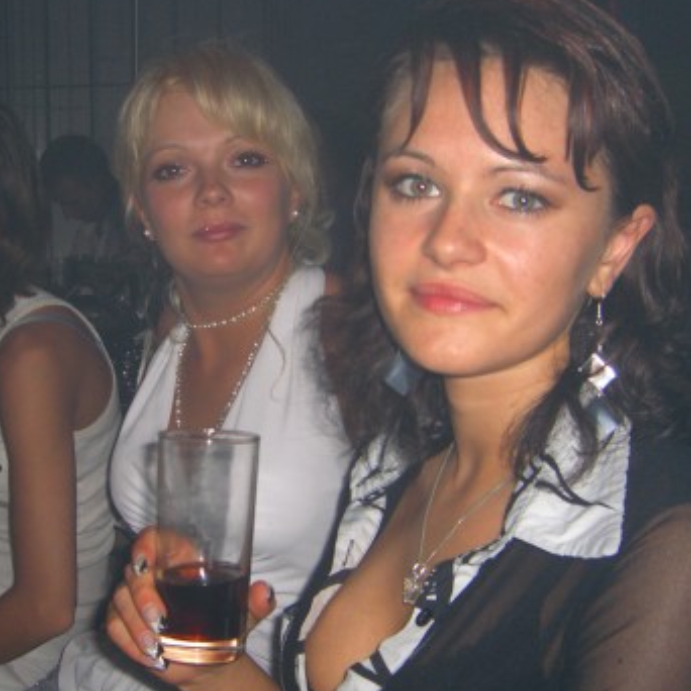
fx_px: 1332
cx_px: 232
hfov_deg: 28.9
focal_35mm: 59
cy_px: 362
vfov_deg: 29.1
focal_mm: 7.9
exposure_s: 1/60
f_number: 2.8
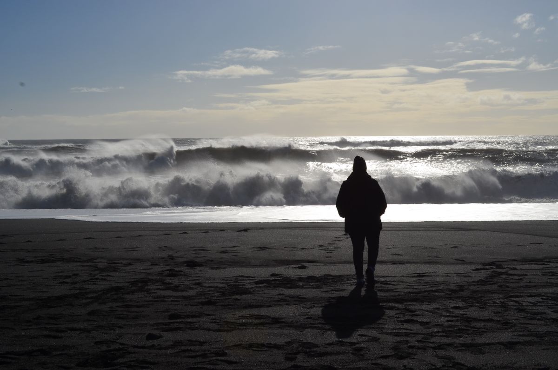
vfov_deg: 28.0
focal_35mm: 48
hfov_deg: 41.2
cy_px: 185
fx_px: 743
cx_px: 279
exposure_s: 1/640
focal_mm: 32
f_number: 11
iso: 100
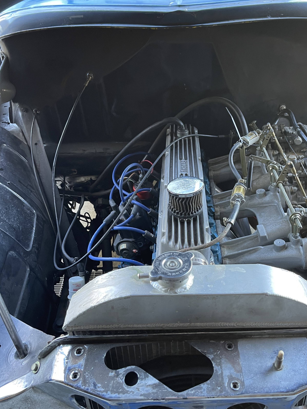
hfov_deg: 42.8
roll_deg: +3.0
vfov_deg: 55.2
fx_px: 390
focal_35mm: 33
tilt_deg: -37.9
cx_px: 175
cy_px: 180
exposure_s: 1/60
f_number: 1.6
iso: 160
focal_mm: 5.1
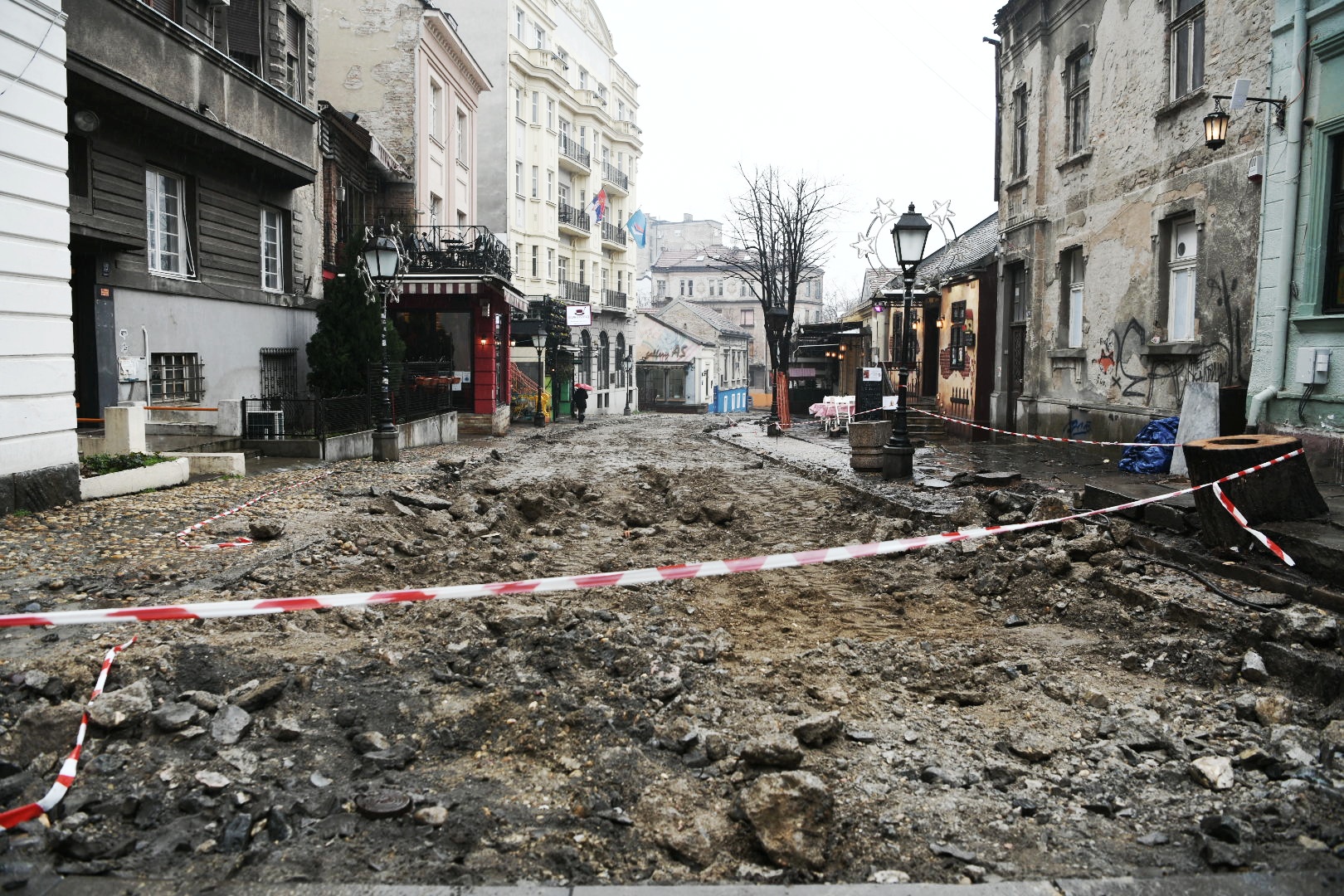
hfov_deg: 73.7
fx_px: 896
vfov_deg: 53.1
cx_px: 672
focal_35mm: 24
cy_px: 448
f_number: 4.5
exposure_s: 1/200
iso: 500
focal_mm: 24
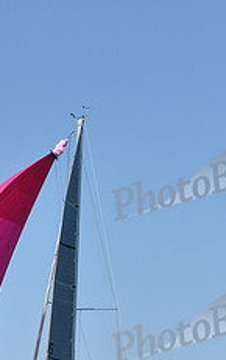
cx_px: 32
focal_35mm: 230
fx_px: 2260
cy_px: 427
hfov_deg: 5.7
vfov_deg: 9.0
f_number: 10
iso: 320
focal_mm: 90
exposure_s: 1/1250
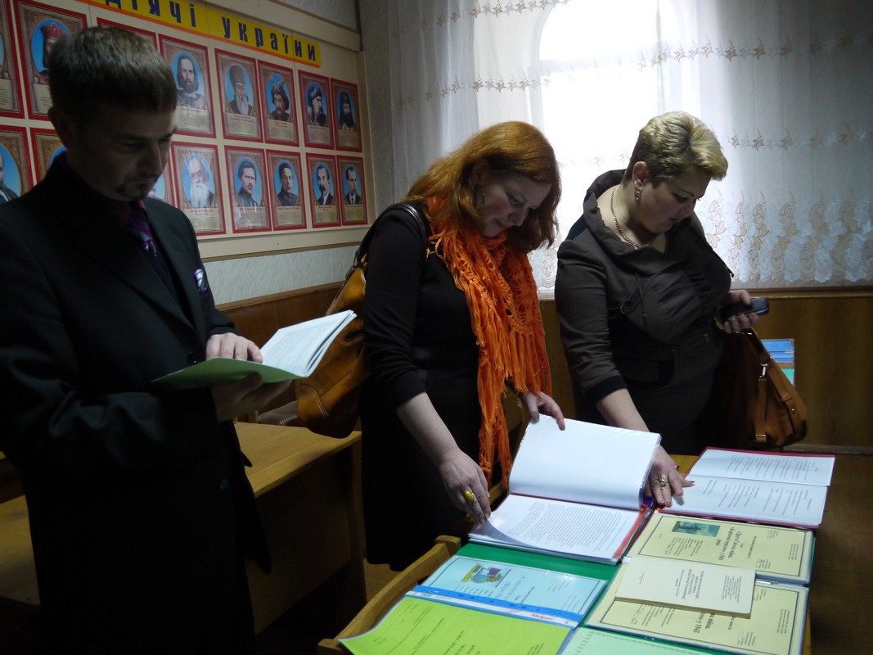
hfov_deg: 63.4
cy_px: 328
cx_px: 436
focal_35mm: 28
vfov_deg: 49.7
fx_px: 706
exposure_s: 1/30
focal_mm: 14
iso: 800
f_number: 3.5
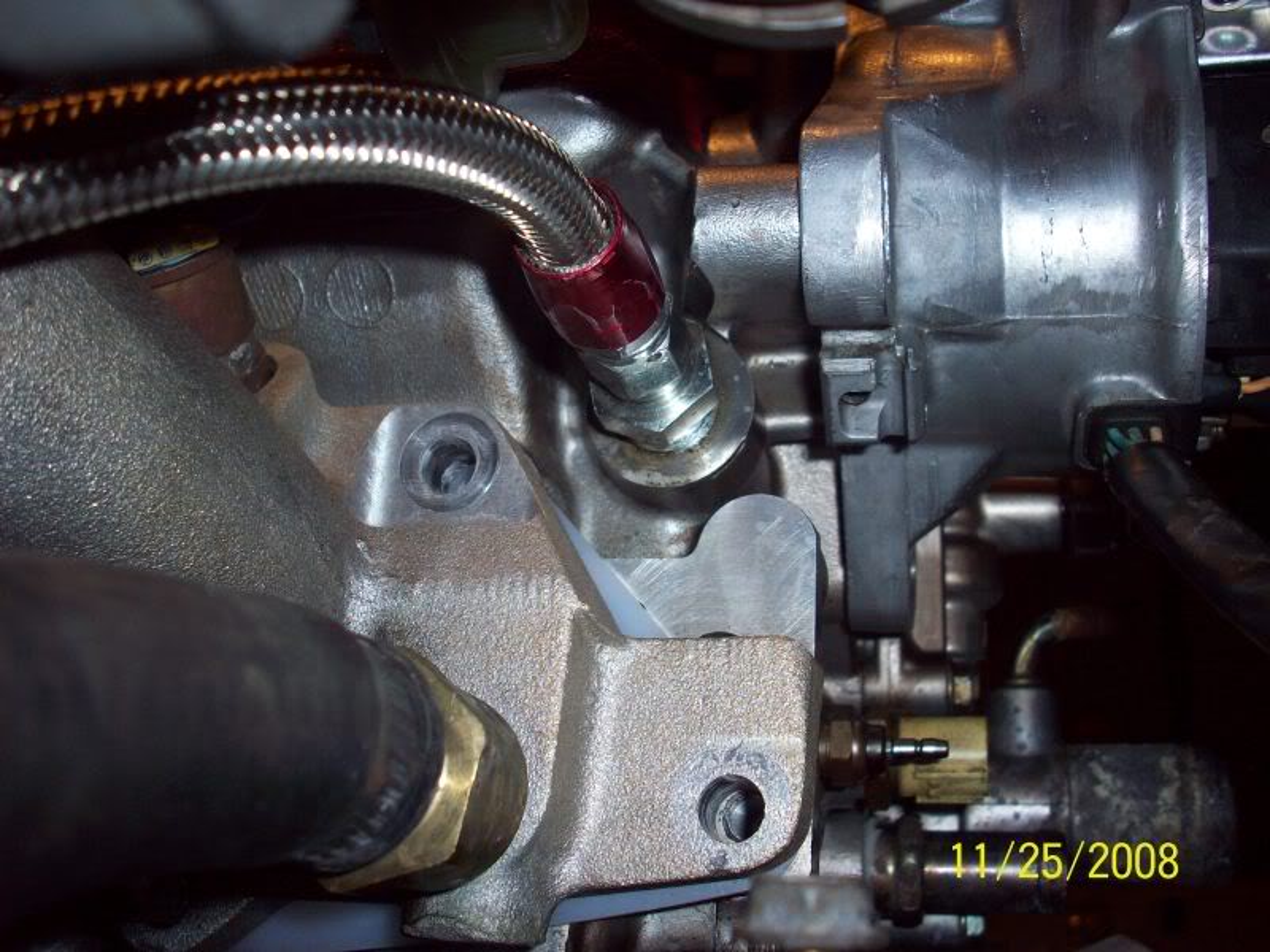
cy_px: 476
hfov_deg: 50.1
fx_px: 1357
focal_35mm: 37
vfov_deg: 38.7
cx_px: 635
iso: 80
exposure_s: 1/64
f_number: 2.8
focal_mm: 6.2
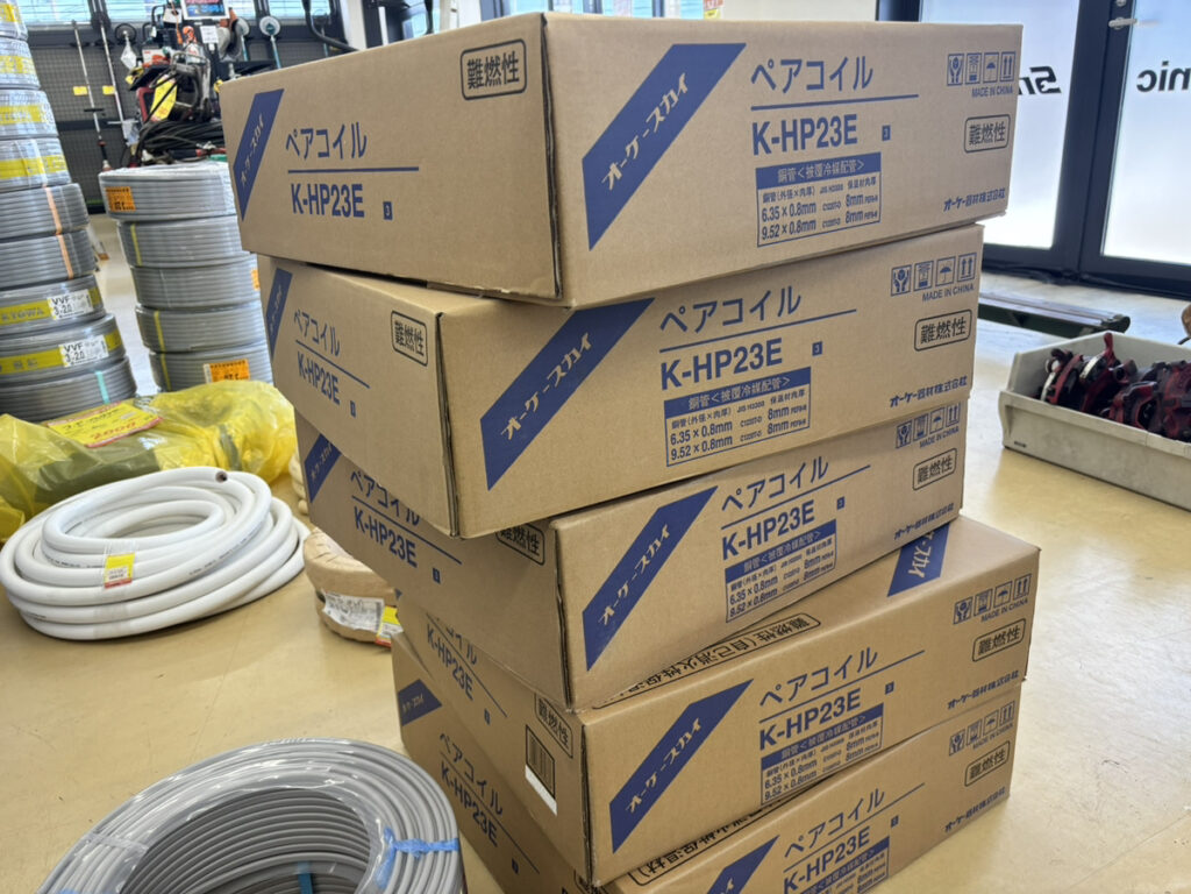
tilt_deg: -20.6
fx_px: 895
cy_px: 447
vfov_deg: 53.1
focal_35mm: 26
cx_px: 596
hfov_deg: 67.3
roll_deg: +4.3
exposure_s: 1/172
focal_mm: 5.96
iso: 64
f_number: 1.6
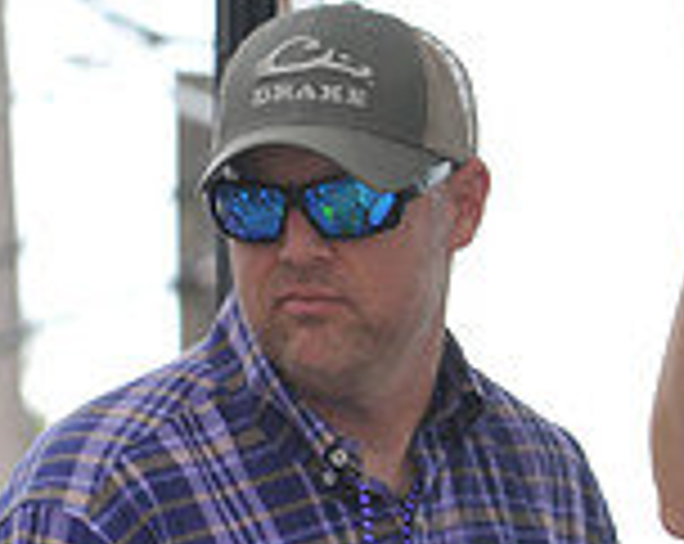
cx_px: 1287
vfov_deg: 3.2
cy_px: 360
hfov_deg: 4.0
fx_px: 9779
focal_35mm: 484
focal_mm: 135
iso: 250
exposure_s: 1/80
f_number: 6.3
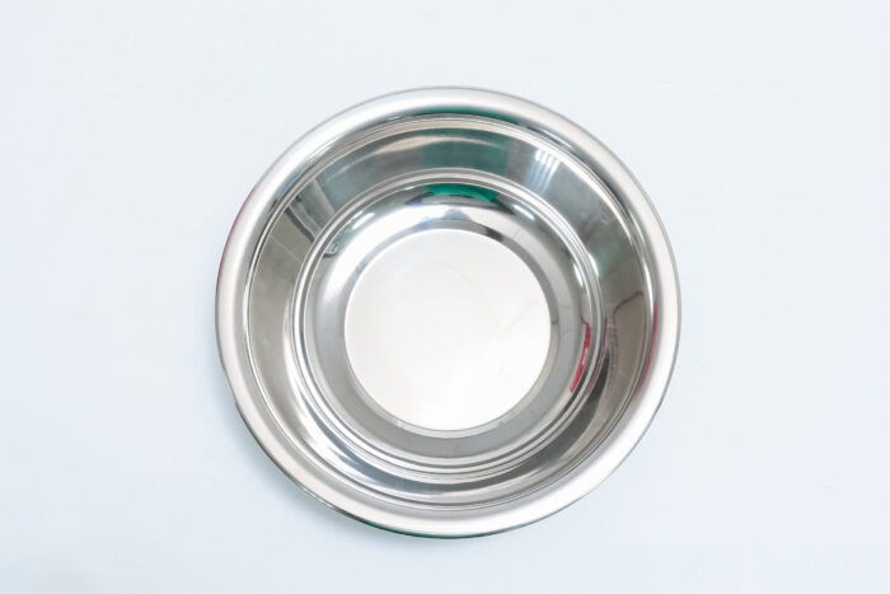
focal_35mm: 46
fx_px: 1137
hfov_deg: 42.7
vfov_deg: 29.3
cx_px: 445
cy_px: 297
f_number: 10
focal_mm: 31
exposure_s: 1/125
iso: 3200
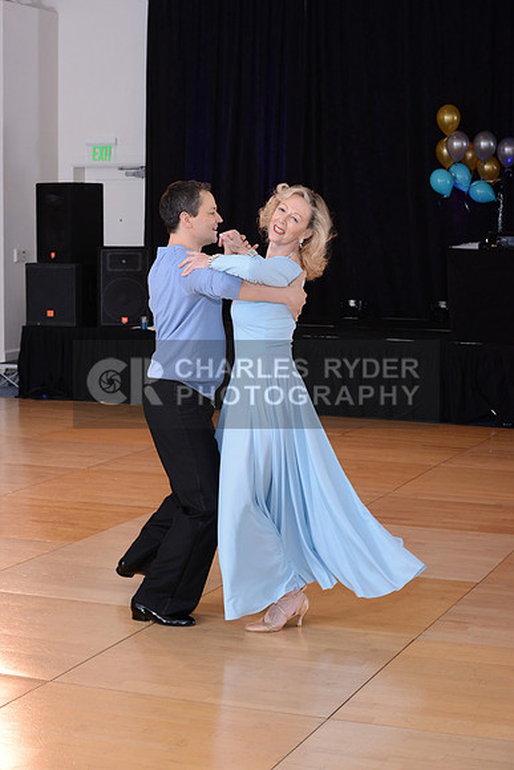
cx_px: 257
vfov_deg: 28.8
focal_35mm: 70
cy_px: 385
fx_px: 1498
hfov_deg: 19.5
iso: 1250
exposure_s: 1/200
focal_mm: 70
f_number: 8
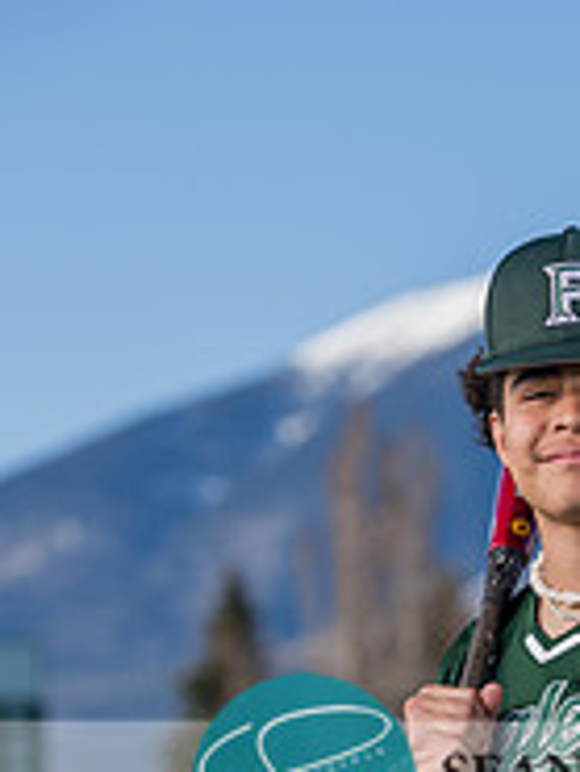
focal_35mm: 295
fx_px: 6583
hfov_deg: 5.0
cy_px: 747
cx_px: 555
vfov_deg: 6.7
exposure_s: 1/800
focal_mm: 126
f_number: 4.5
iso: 125
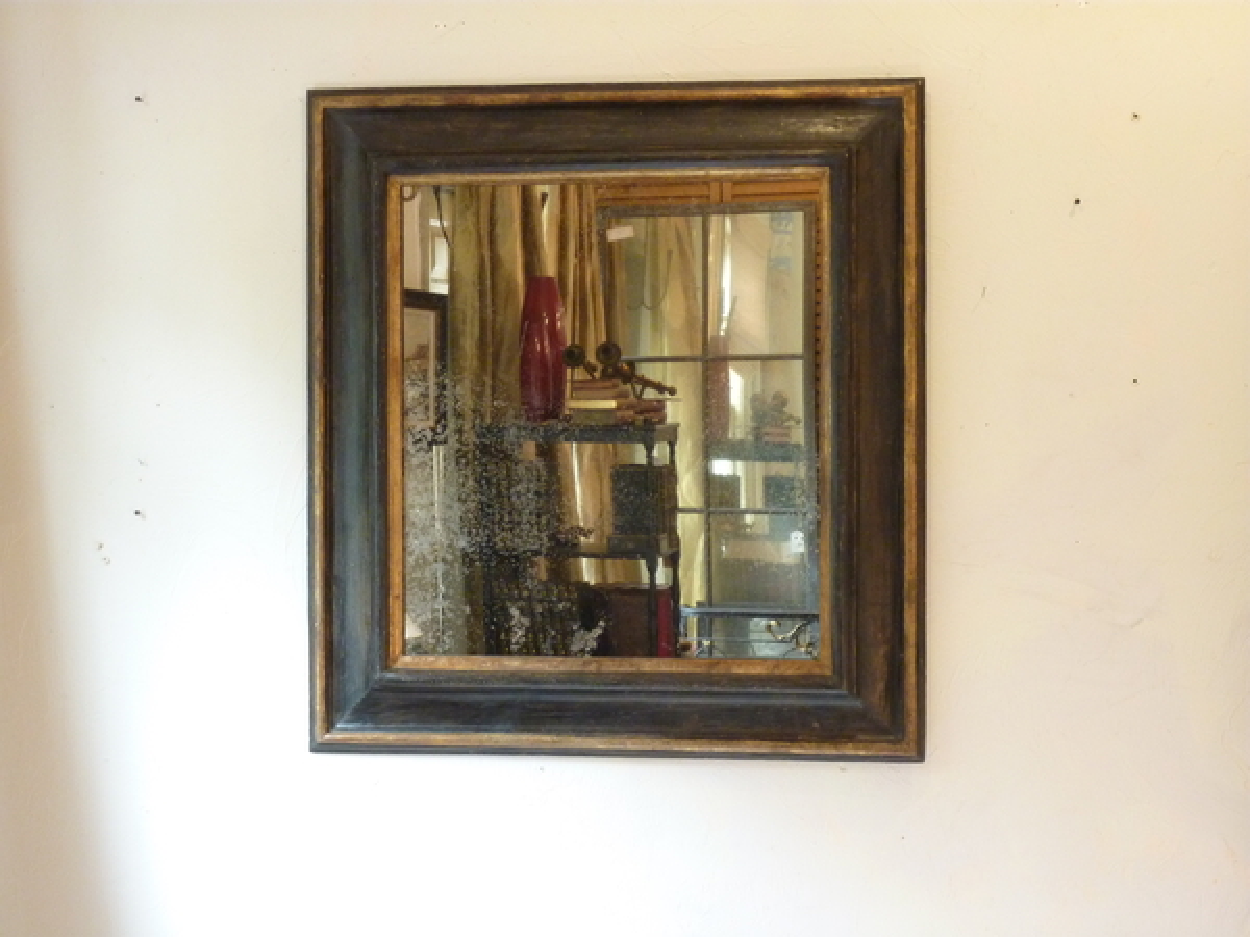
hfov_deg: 27.0
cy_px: 468
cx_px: 625
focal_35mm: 72
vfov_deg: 20.4
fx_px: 2600
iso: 400
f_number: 4.1
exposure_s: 1/15
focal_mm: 11.9
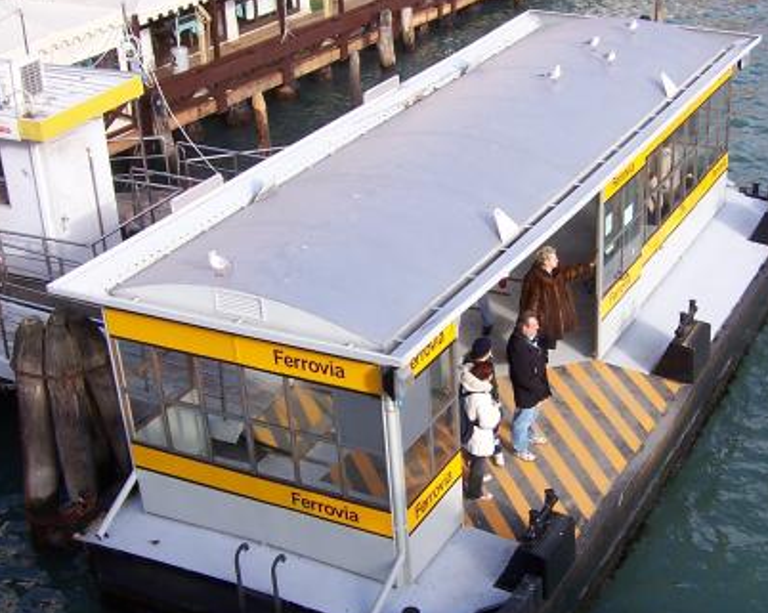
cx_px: 453
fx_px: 1272
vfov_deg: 27.1
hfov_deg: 33.5
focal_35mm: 56
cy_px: 355
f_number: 4.8
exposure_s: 1/180
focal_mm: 6
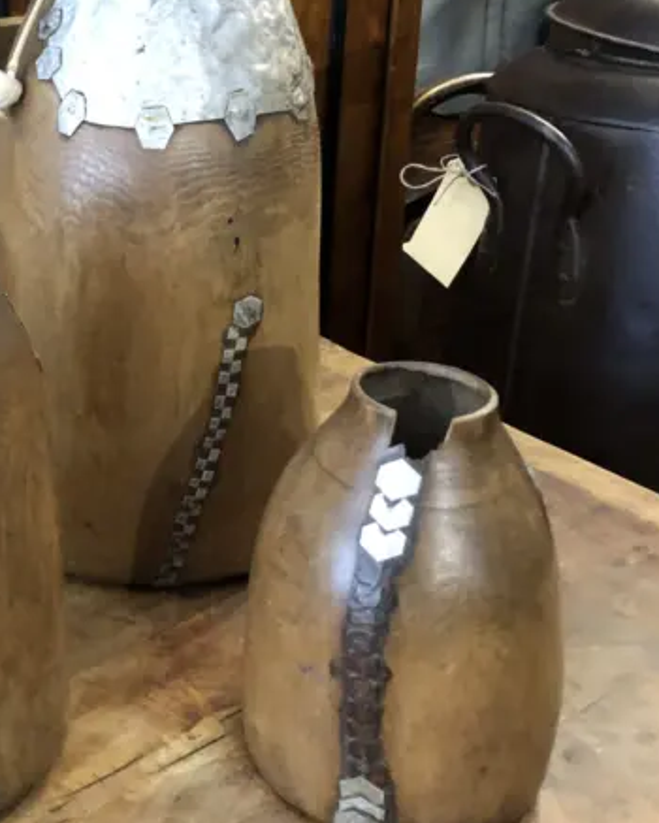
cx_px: 105
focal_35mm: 50
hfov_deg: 29.4
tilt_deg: -17.7
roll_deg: -0.7
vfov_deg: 36.9
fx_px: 1218
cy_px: 275
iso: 80
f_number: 1.8
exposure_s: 1/5
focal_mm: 3.99
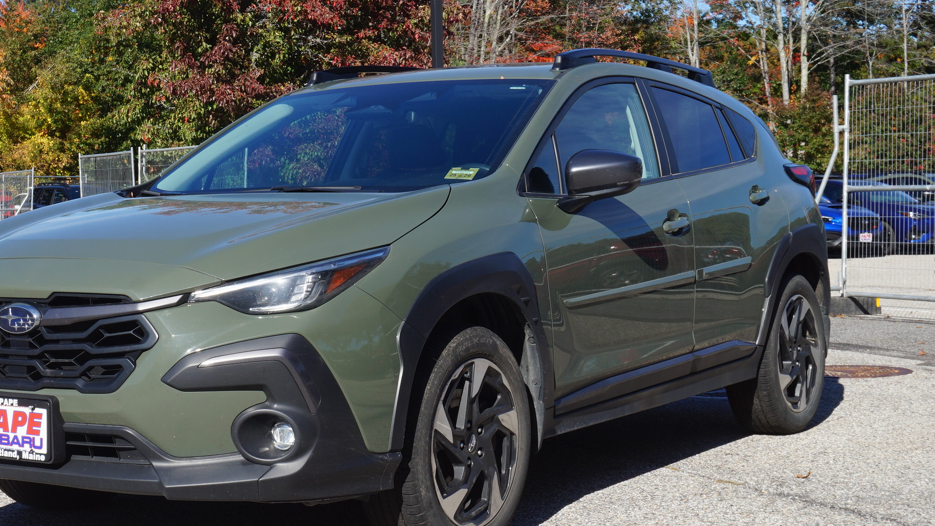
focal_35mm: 66
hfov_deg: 31.9
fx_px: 1629
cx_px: 357
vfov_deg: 18.3
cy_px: 254
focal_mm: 31
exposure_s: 1/100
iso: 100
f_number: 13
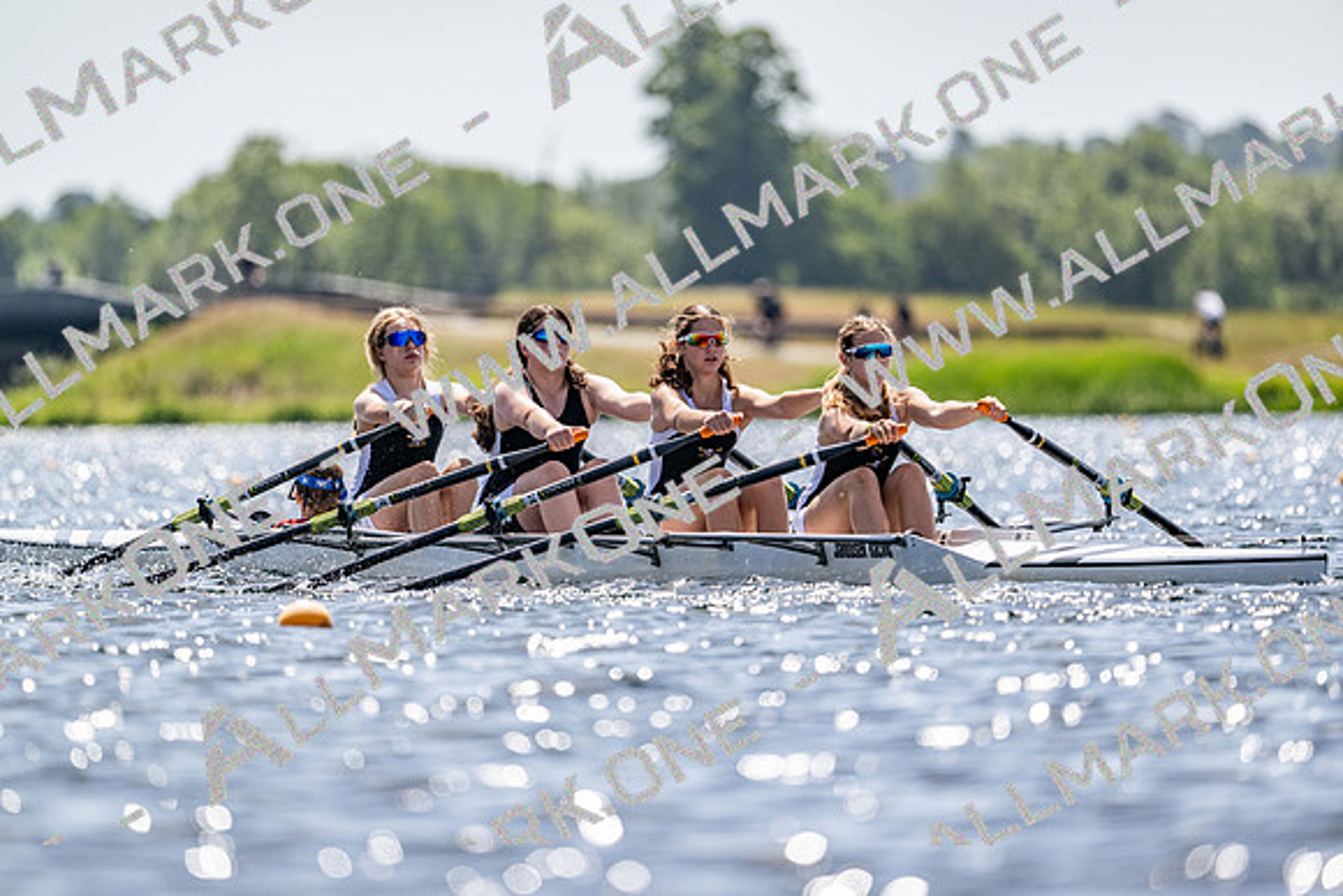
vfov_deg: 3.4
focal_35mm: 400
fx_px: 14925
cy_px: 448
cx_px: 672
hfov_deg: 5.2
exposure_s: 1/2500
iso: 180
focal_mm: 400
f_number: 4.5
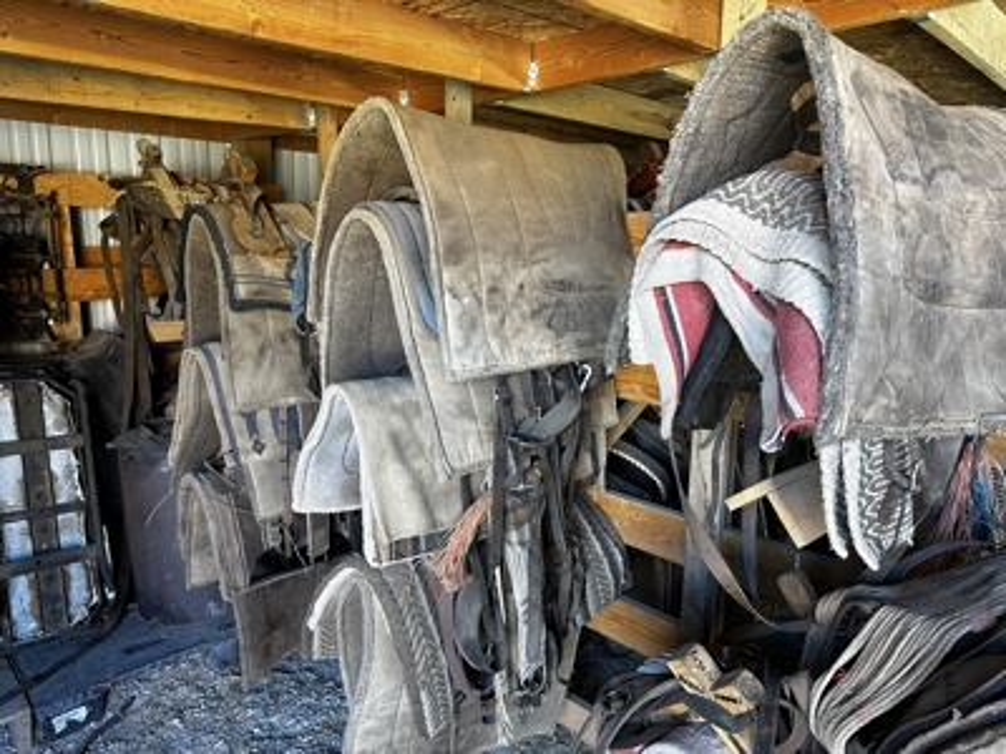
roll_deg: -0.9
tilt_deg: -11.3
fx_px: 697
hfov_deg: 71.6
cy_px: 377
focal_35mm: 24
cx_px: 503
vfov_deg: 56.8
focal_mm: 6.86
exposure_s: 1/82
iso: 250
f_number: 1.78
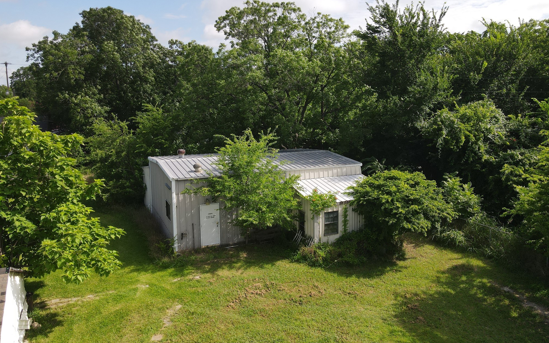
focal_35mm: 26
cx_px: 274
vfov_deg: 47.5
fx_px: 389
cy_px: 159
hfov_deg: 70.4
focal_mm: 4.5
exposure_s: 1/500
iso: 100
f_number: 2.8
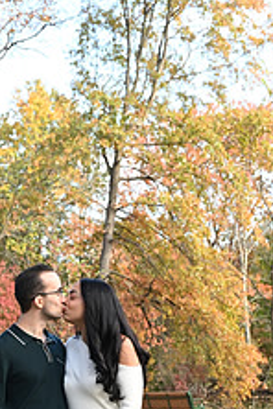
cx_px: 104
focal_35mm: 107
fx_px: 1217
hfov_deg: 12.8
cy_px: 372
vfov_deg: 18.8
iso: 200
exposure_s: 1/80
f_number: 6.3
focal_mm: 41
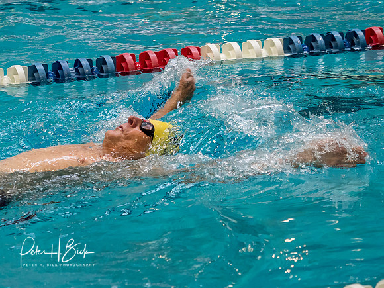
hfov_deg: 10.7
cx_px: 130
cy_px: 108
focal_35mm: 184
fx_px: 2045
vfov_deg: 8.1
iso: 800
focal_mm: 50
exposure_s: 1/400
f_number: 2.8
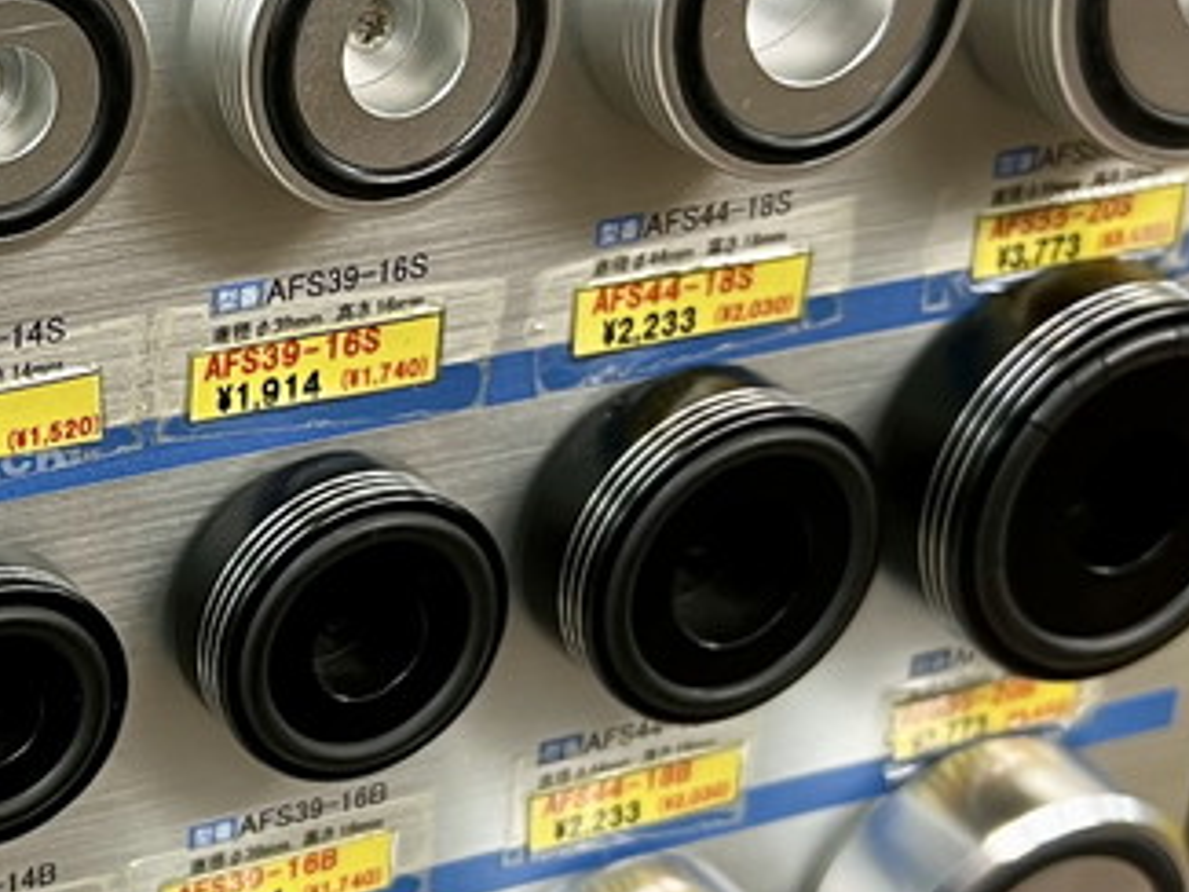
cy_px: 475
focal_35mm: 82
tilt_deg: -26.5
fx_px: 2818
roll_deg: +1.0
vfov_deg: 18.0
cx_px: -62
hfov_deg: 22.7
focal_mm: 5.7
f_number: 1.5
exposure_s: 1/50
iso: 100
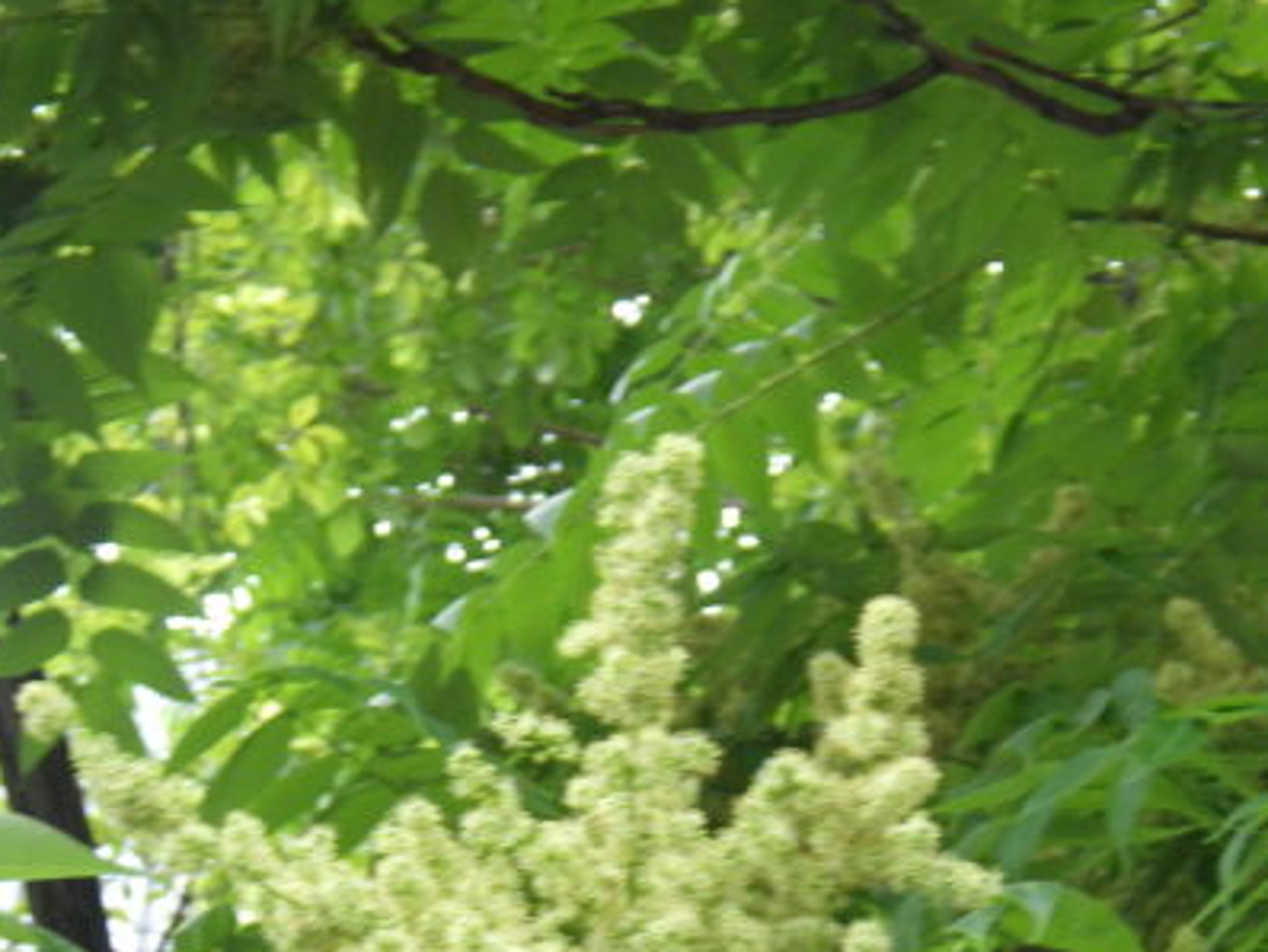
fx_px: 7548
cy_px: 842
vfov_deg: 7.2
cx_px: 759
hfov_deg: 9.6
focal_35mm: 206
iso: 250
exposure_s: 1/100
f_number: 5.2
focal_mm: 20.6
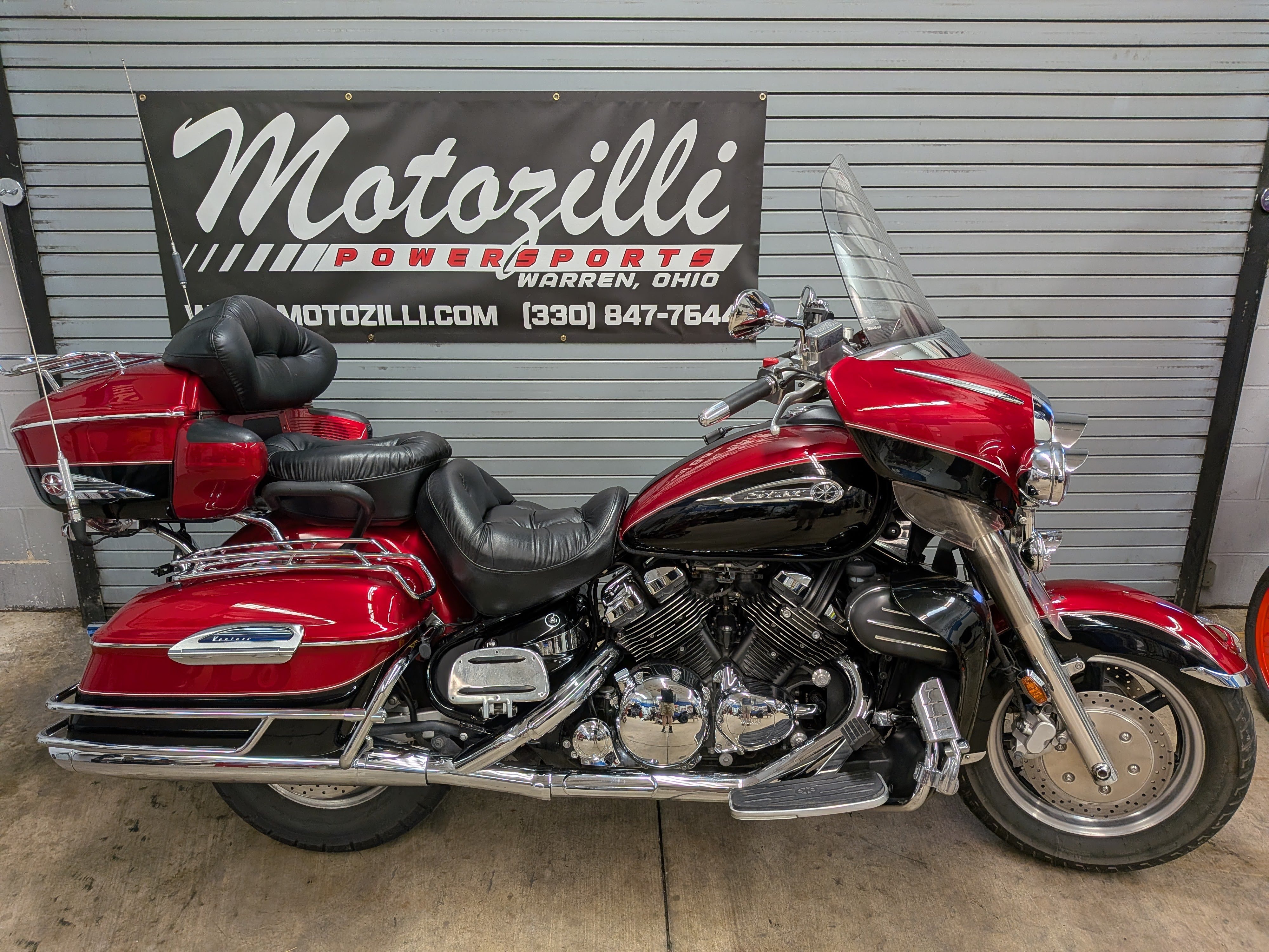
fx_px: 880
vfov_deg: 56.8
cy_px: 476
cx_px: 634
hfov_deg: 71.6
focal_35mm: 24
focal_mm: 4.53
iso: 30
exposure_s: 1/60
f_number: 1.7
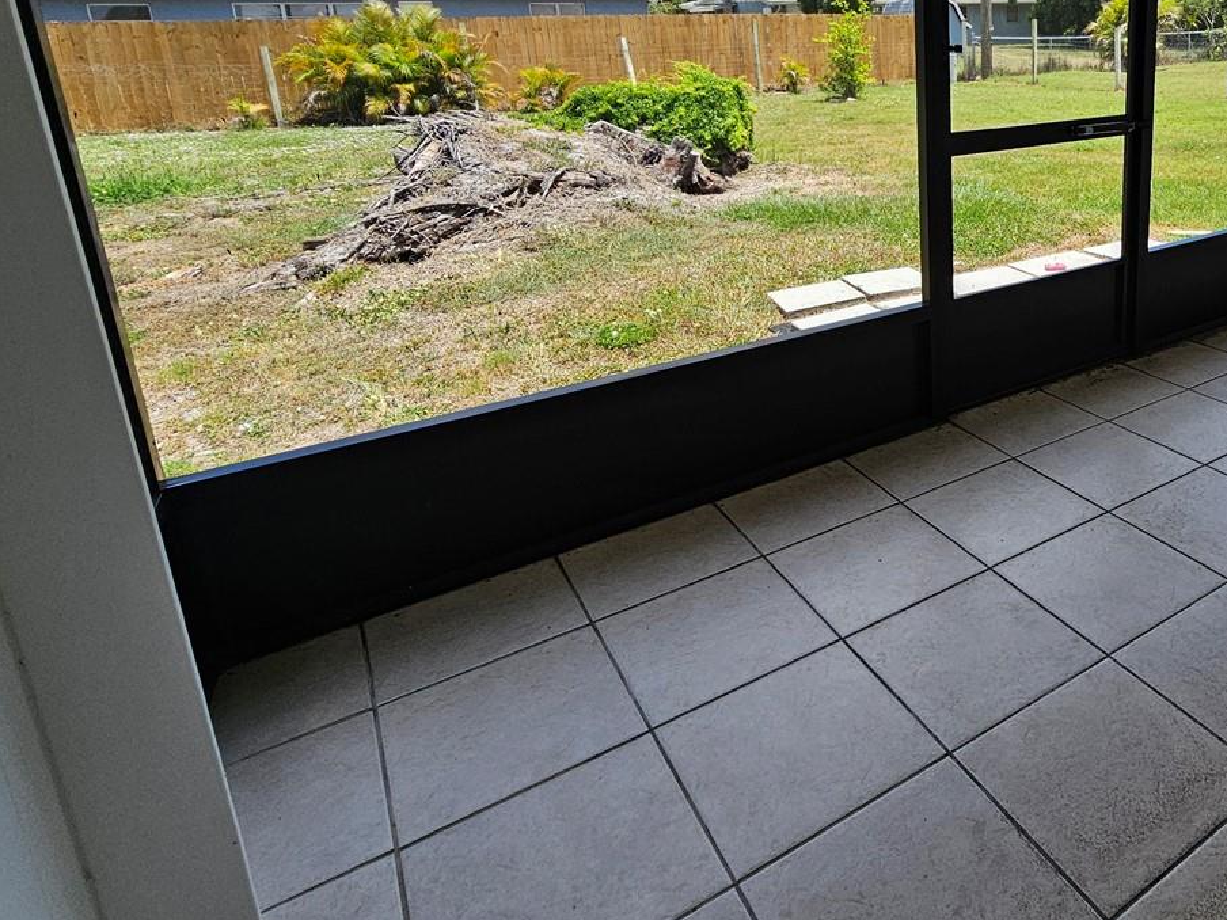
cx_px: 1019
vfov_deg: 56.0
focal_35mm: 23
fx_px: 815
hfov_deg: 65.6
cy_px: 228
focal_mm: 2.2
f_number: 2.2
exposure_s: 1/825
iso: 64
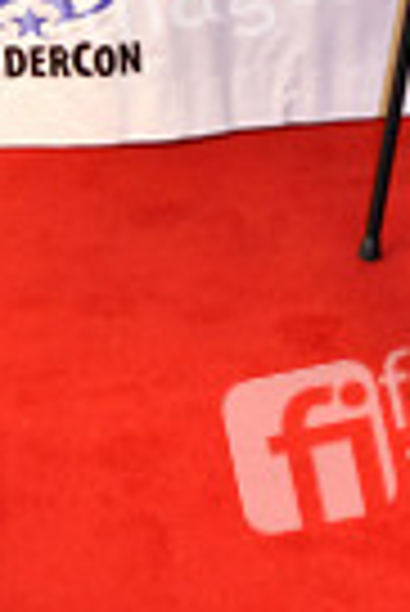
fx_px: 1806
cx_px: 588
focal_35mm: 106
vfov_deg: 17.7
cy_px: -248
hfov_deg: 12.4
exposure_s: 1/60
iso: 1000
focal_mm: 24
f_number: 4.5
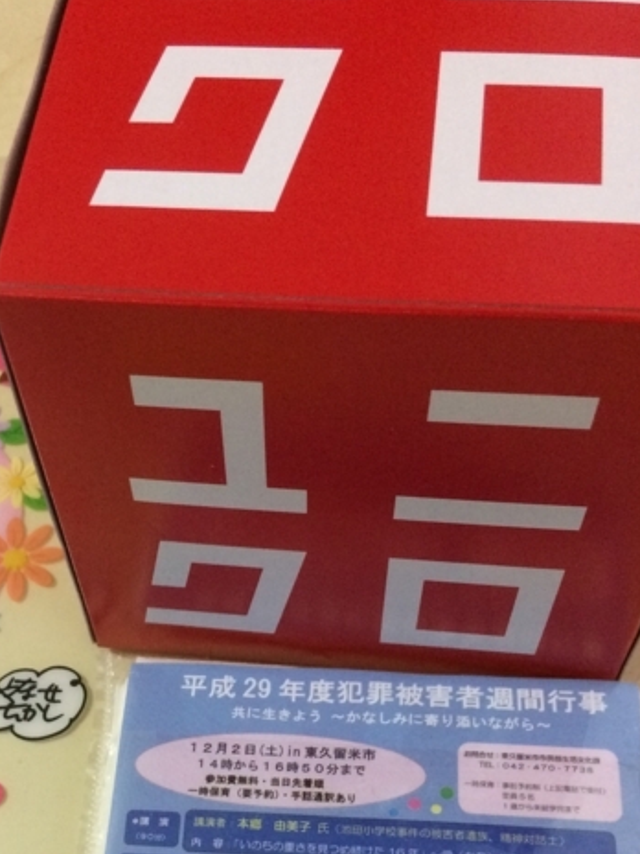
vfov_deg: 36.5
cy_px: 716
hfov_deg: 28.8
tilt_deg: -60.9
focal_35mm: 50
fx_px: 1233
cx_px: 182
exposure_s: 1/24
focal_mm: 4.15
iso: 250
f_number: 2.2
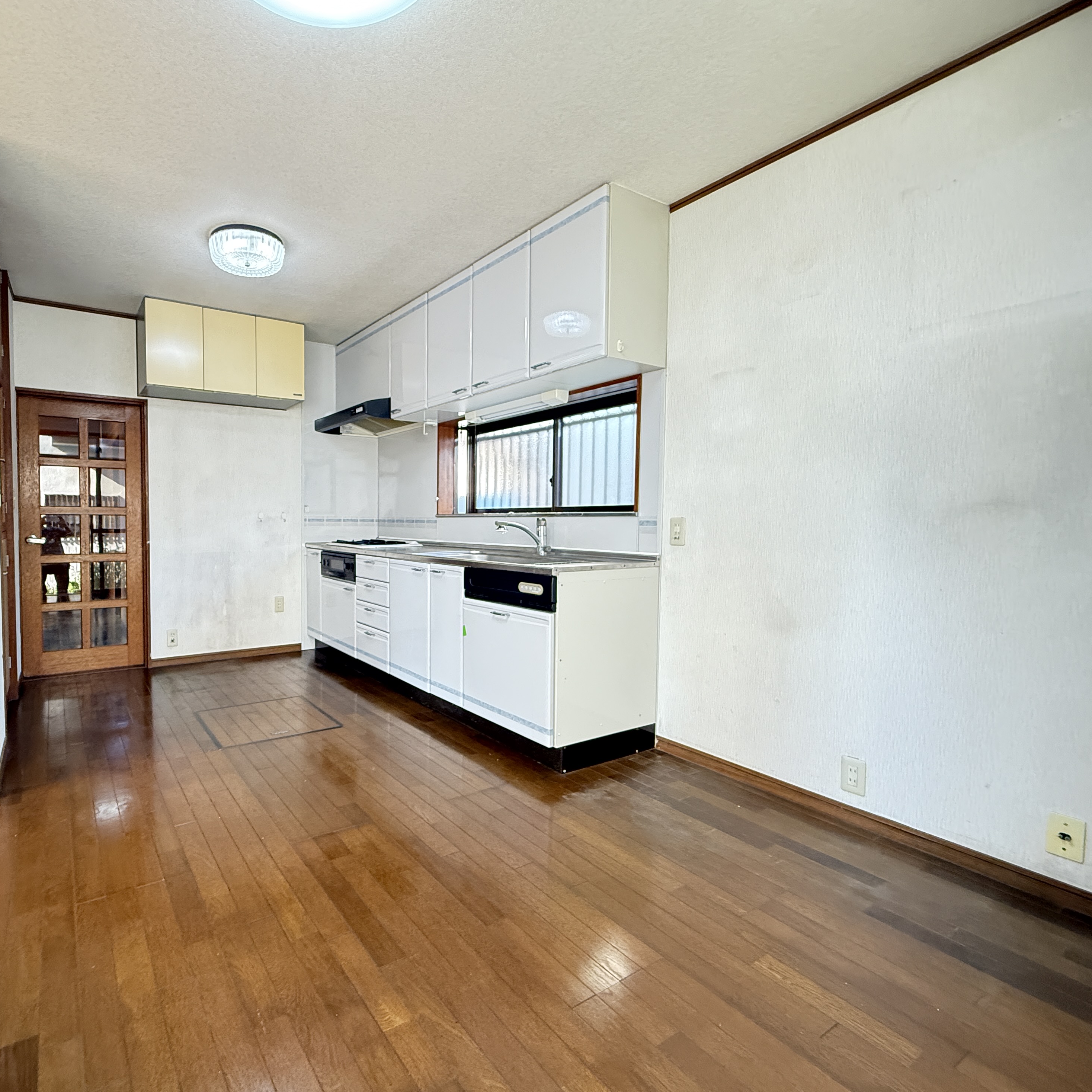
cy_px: 547
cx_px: 400
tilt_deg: -1.6
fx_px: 607
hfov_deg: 82.1
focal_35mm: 17
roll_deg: -1.0
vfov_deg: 84.0
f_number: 2.2
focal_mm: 2.22
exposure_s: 1/100
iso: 500
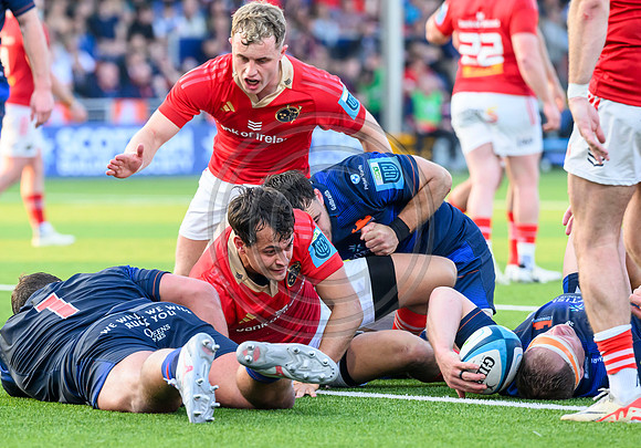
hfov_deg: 6.3
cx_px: 207
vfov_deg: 4.4
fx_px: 5822
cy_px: 349
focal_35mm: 322
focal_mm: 200
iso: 2000
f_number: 4
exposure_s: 1/1000
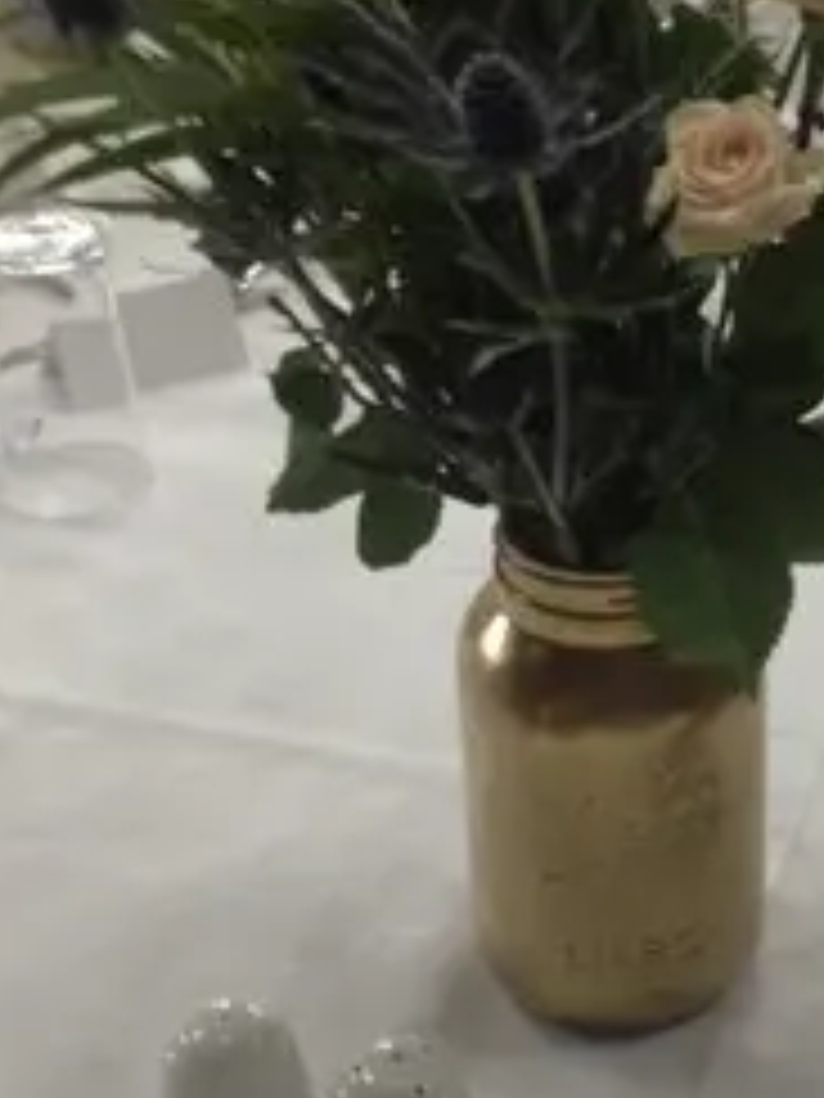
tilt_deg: -30.6
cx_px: 648
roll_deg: +0.1
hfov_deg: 18.3
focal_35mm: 80
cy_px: 520
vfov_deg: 24.4
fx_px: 2539
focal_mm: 4.28
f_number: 2.4
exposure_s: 1/20
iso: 125
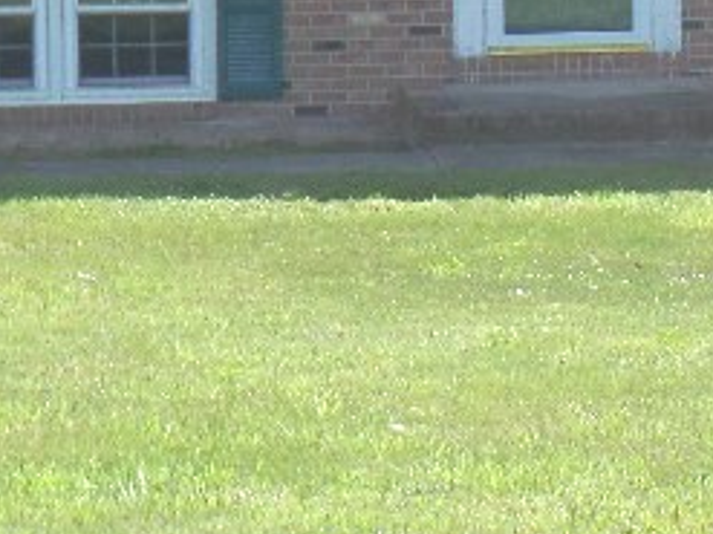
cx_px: 875
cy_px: -121
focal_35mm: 265
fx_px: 5456
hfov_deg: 7.4
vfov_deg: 5.6
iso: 100
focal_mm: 11.4
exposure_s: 1/750
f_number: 3.6
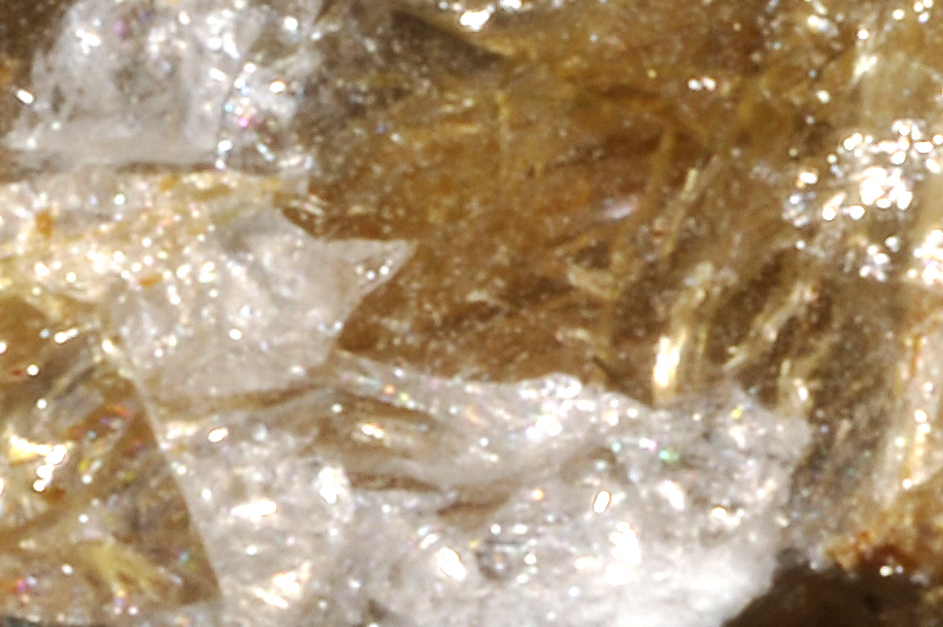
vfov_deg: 2.8
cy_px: -541
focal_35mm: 484
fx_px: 12667
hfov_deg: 4.3
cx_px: 704
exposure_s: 1/60
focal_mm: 60
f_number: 51
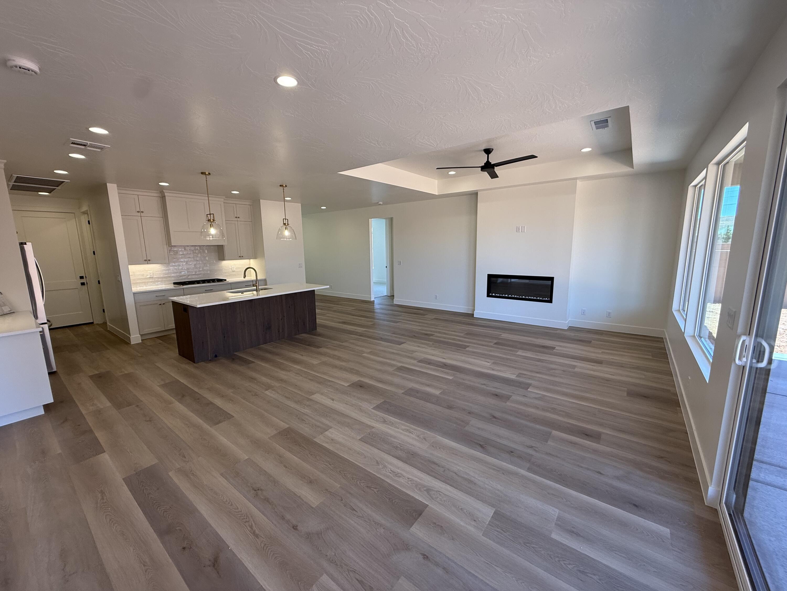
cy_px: 296
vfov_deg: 85.7
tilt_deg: -8.9
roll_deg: +1.1
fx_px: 318
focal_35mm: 14
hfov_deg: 102.1
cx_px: 394
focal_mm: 2.22
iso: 100
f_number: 2.2
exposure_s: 1/120
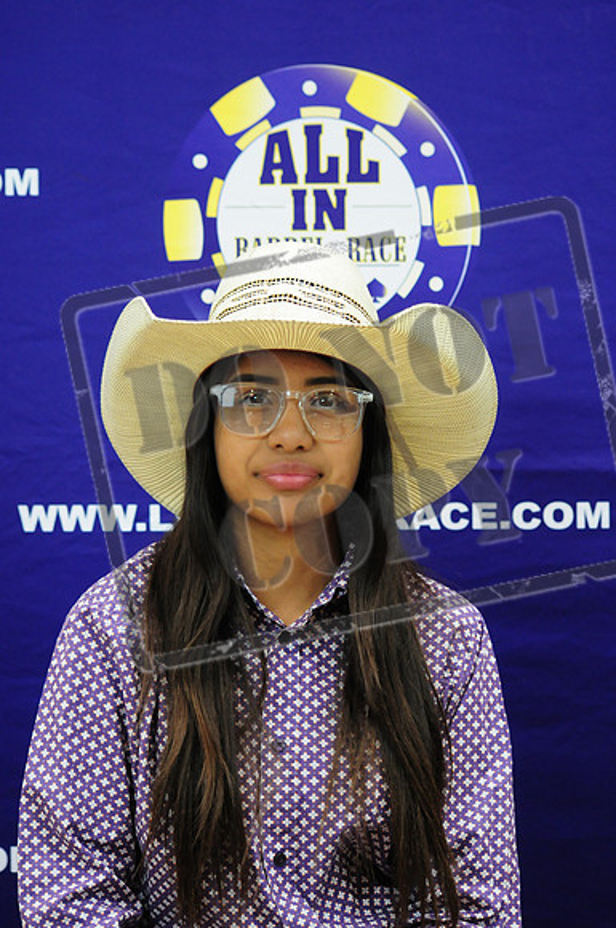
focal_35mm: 105
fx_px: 2703
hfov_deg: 13.0
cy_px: 464
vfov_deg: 19.5
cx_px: 308
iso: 1250
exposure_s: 1/125
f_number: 4
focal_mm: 70
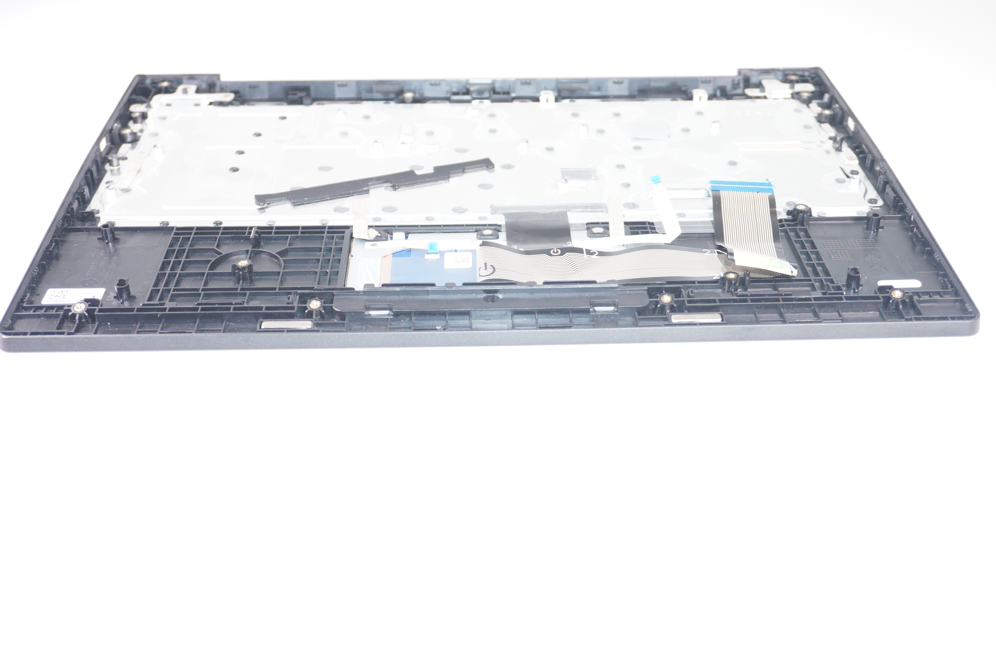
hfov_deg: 46.4
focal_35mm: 42
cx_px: 498
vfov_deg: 31.8
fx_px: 1161
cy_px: 331
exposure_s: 1/160
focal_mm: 28
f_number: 5
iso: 800
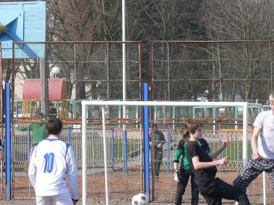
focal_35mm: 296
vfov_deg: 5.0
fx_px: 2342
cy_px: 140
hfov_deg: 6.7
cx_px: 224
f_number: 5.6
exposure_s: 1/320
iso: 100
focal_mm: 19.8
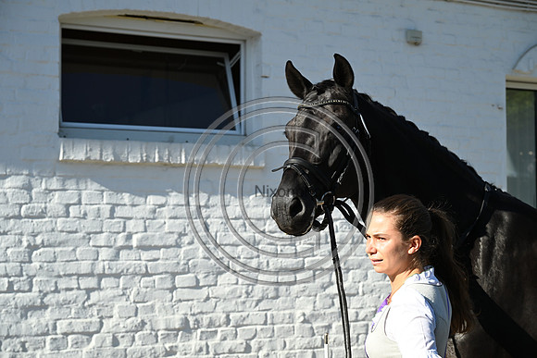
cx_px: 268
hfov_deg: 28.8
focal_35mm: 70
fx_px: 1044
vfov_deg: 19.5
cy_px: 179
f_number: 6.3
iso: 640
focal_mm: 70
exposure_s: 1/1600
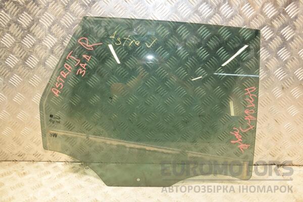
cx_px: 152
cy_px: 101
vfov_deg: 35.5
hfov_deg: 51.3
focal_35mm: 38
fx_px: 316
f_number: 5
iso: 800
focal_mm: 25
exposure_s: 1/160
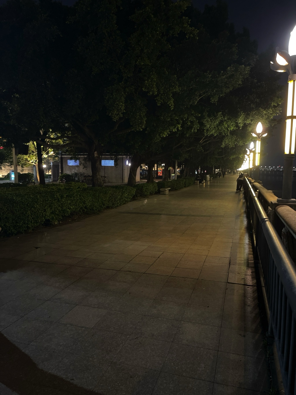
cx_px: 148
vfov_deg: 69.4
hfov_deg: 54.9
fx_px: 285
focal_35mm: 25
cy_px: 198
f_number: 1.6
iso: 1000
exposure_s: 1/16
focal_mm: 5.1
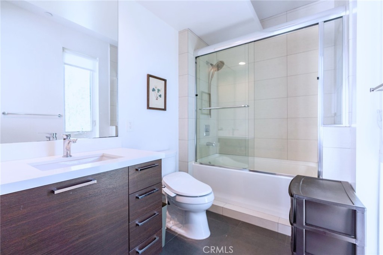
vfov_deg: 73.7
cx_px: 192
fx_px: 170
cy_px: 128
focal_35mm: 16
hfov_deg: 96.8
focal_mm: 16
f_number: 3.5
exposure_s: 1/50
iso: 125
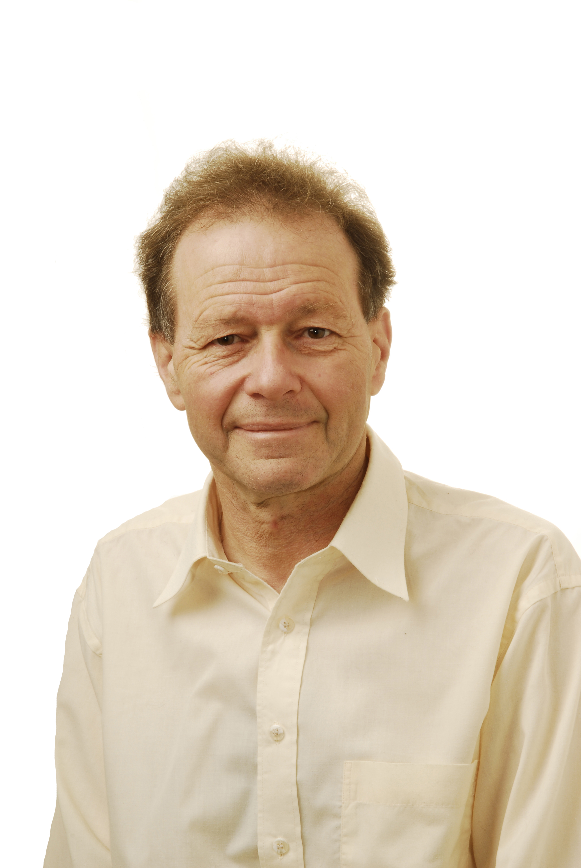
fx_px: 1991
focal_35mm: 82
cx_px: 290
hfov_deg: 16.6
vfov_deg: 24.6
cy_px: 434
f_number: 20
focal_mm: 55
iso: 100
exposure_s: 1/250
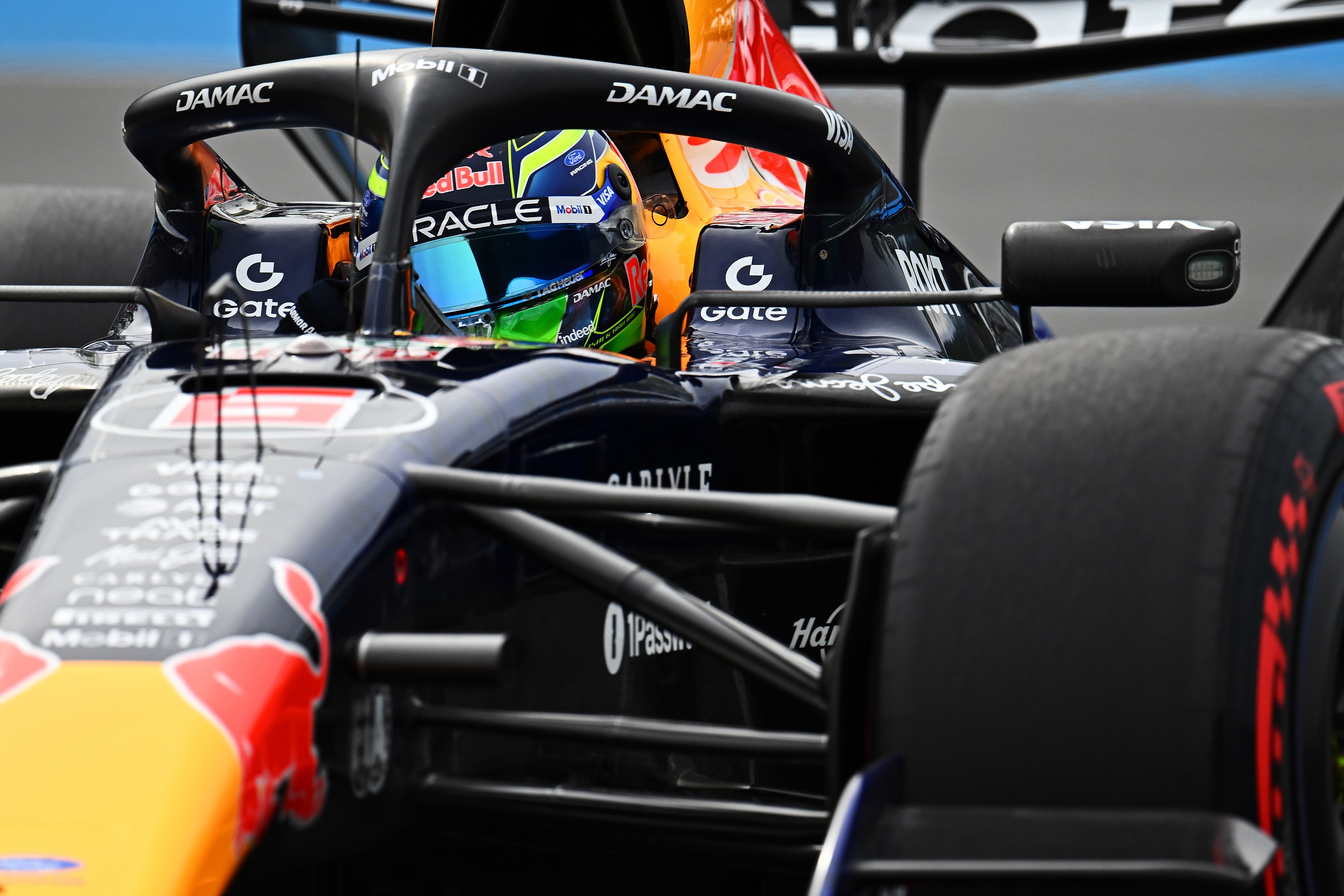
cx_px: 672
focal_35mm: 600
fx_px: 22398
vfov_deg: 2.3
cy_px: 448
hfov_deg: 3.4
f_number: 4.5
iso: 500
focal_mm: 400
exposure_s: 1/2500
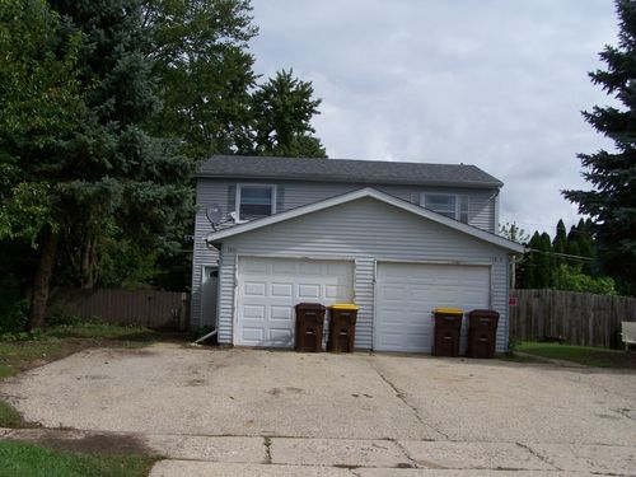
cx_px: 318
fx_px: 698
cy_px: 238
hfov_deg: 49.0
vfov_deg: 37.7
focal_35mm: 38
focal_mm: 6.3
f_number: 5.6
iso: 80
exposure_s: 1/800
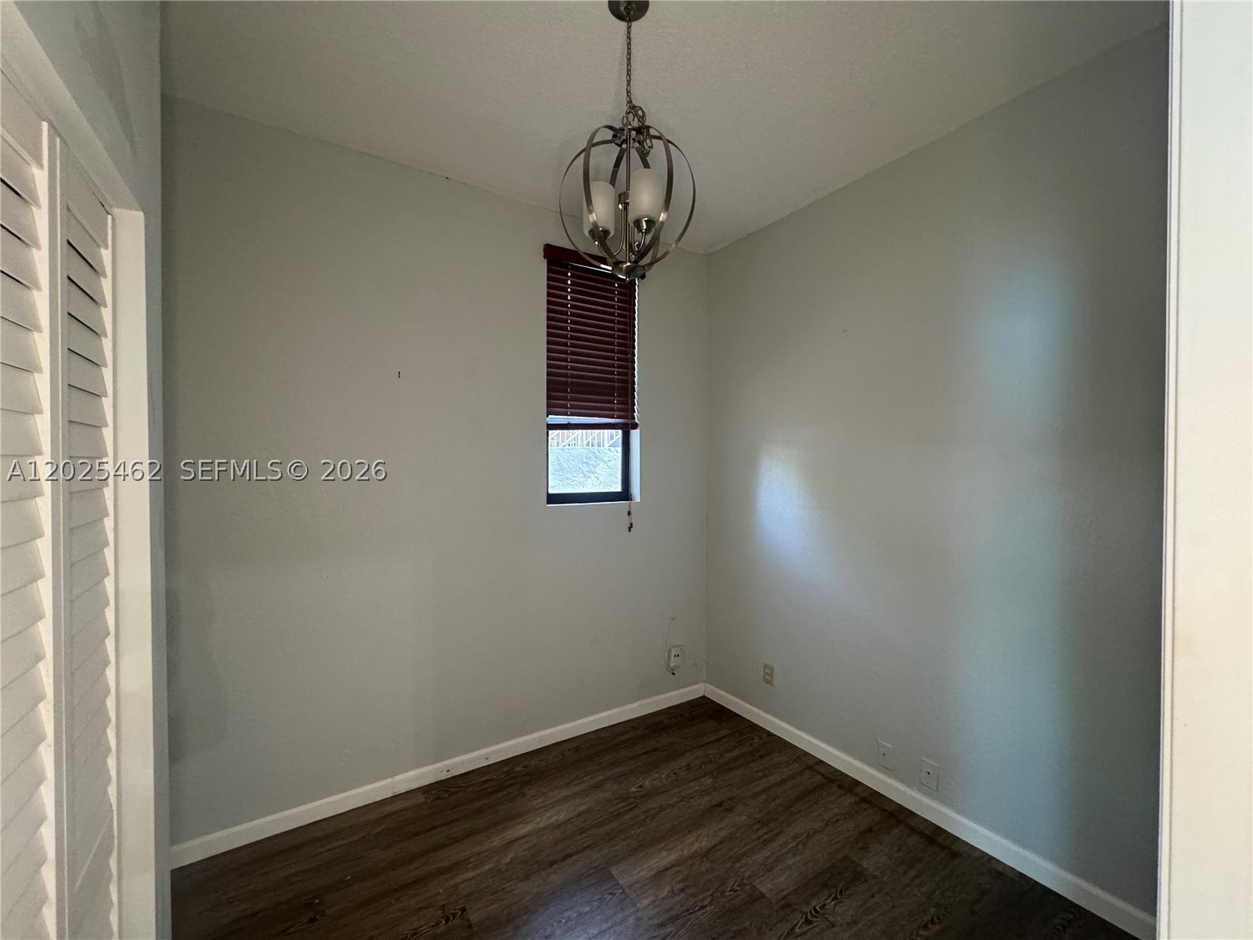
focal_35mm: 14
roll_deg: -0.7
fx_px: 507
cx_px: 626
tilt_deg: -1.2
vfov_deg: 85.7
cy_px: 470
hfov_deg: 102.1
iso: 400
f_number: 2.2
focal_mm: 2.22
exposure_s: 1/60
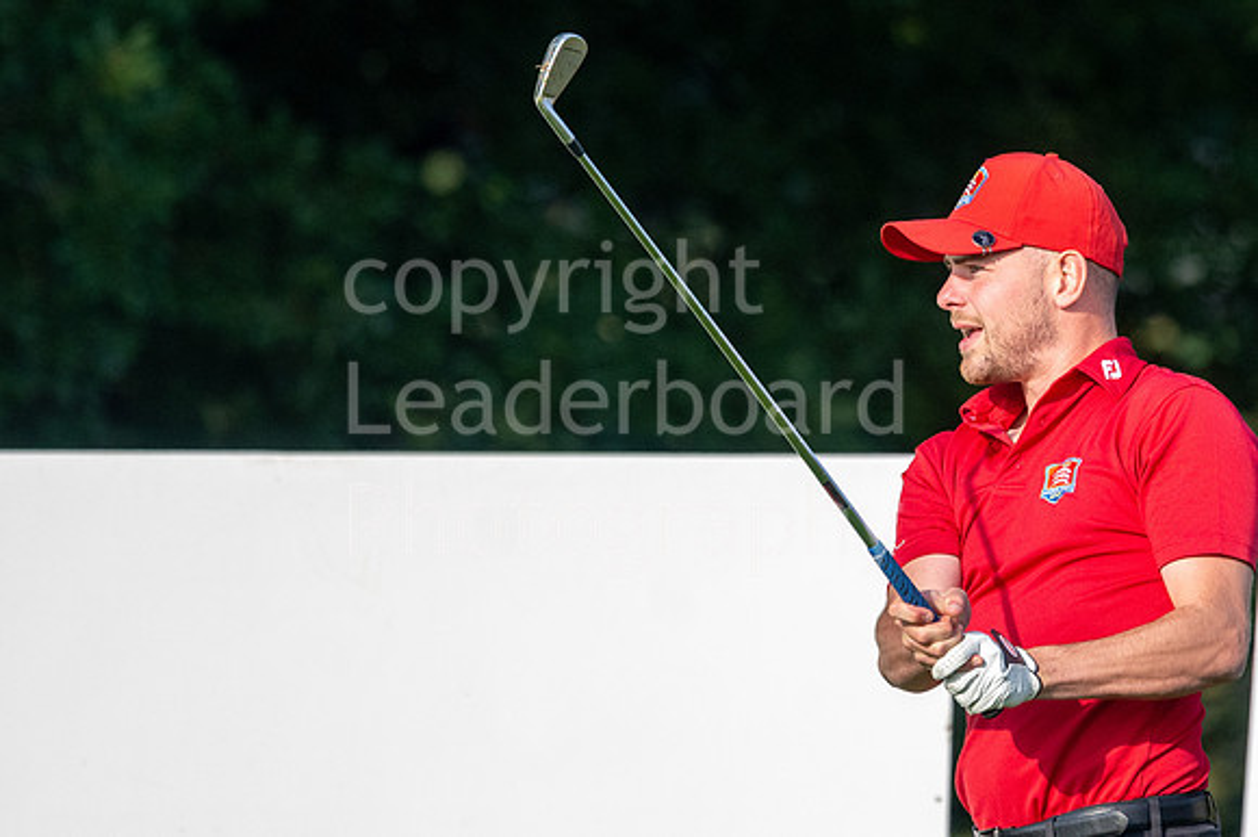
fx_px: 24689
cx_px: 956
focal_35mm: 707
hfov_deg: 2.9
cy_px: 180
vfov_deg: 1.9
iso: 400
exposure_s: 1/2500
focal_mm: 300
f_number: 5
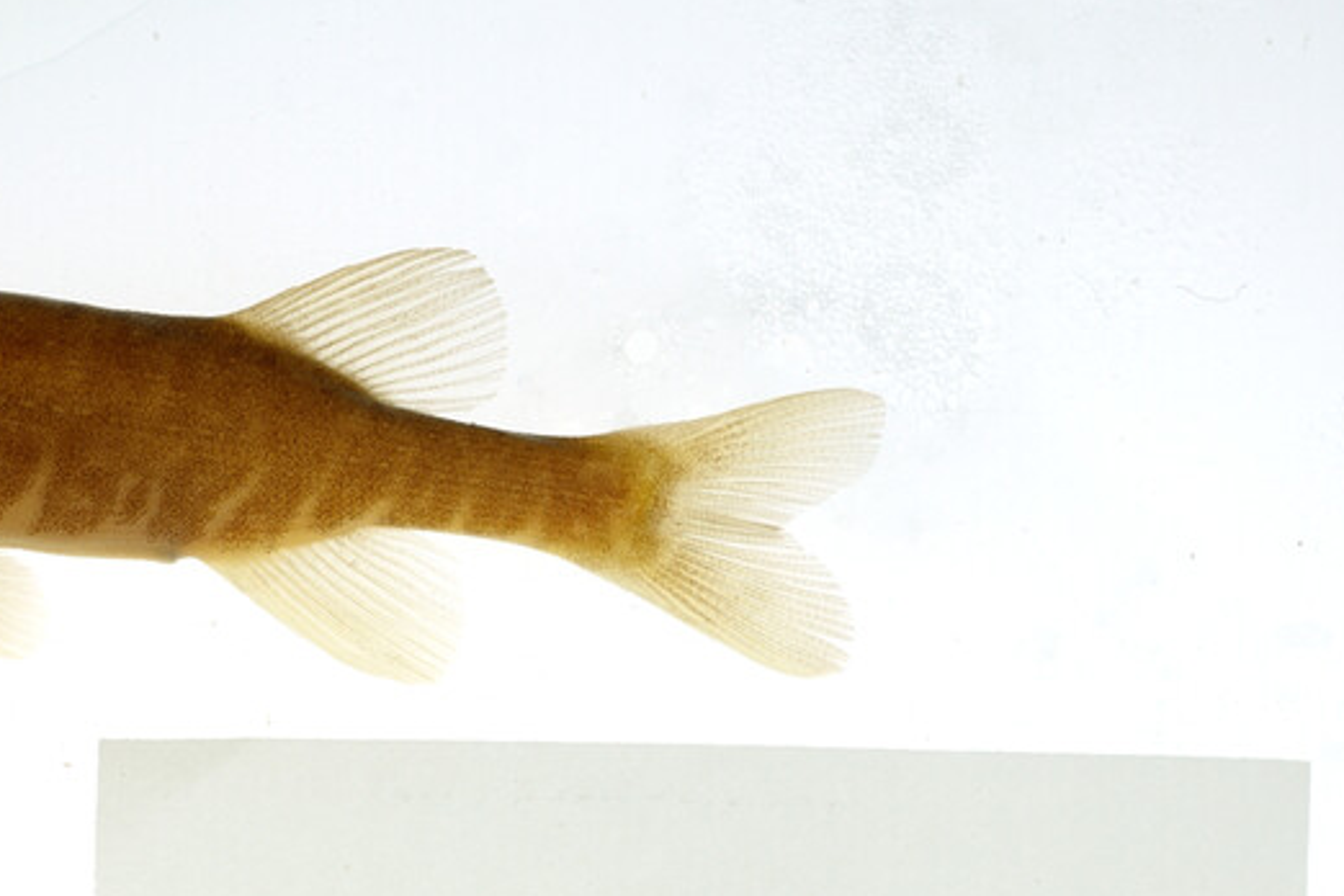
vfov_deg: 9.9
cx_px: -162
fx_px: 5152
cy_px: 681
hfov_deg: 14.5
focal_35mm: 138
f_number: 10
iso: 100
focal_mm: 60
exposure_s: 1/200
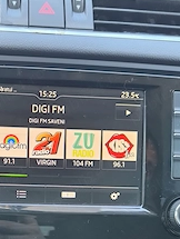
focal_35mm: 65
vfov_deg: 29.0
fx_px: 449
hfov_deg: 22.5
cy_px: 199
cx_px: 48
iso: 400
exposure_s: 1/100
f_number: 1.65
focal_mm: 6.14
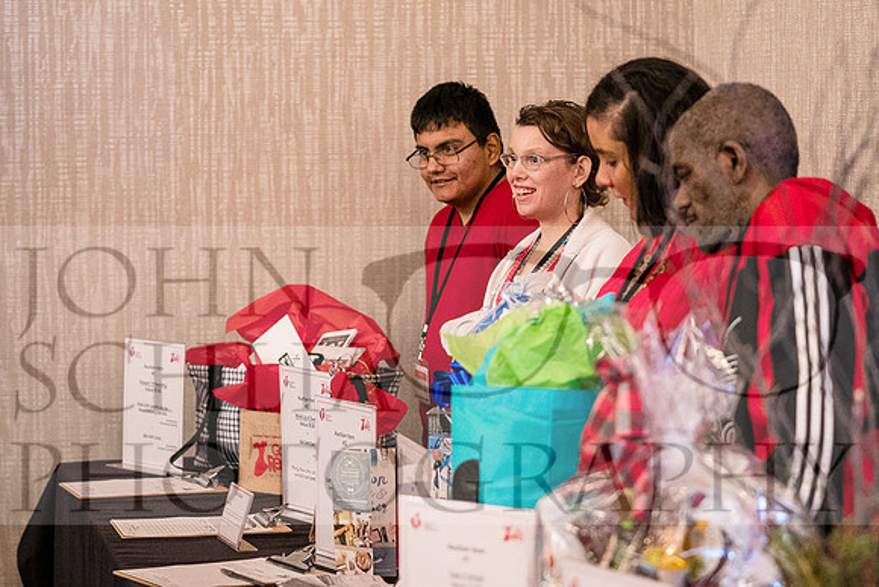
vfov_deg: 13.0
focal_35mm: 105
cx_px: 440
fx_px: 2564
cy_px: 294
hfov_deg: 19.5
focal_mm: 70
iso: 5000
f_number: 2.8
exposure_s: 1/60
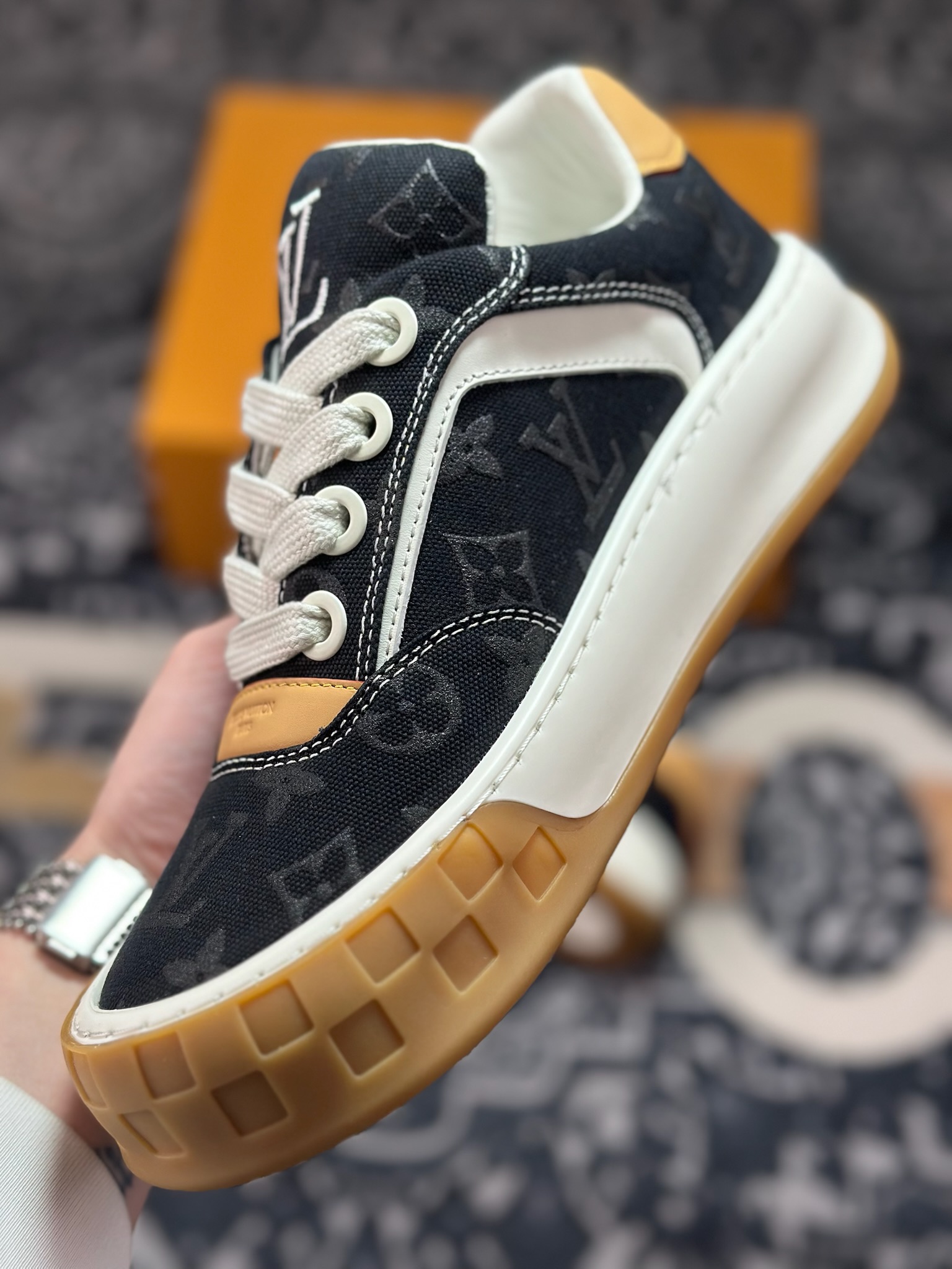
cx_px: 476
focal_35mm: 48
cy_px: 634
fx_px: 1760
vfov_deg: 39.7
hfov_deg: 30.3
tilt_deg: -56.2
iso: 80
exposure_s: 1/919
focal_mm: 6.86
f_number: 1.78
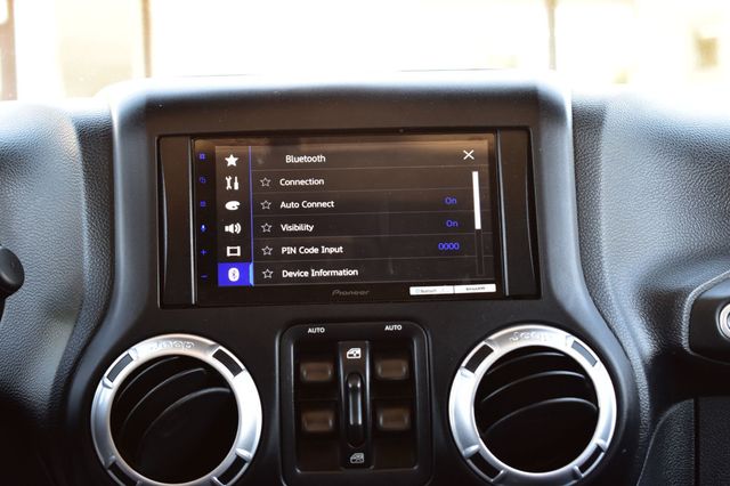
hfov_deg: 24.6
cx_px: 365
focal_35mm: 82
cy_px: 243
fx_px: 1672
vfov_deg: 16.5
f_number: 6.3
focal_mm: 55
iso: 400
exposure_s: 1/20
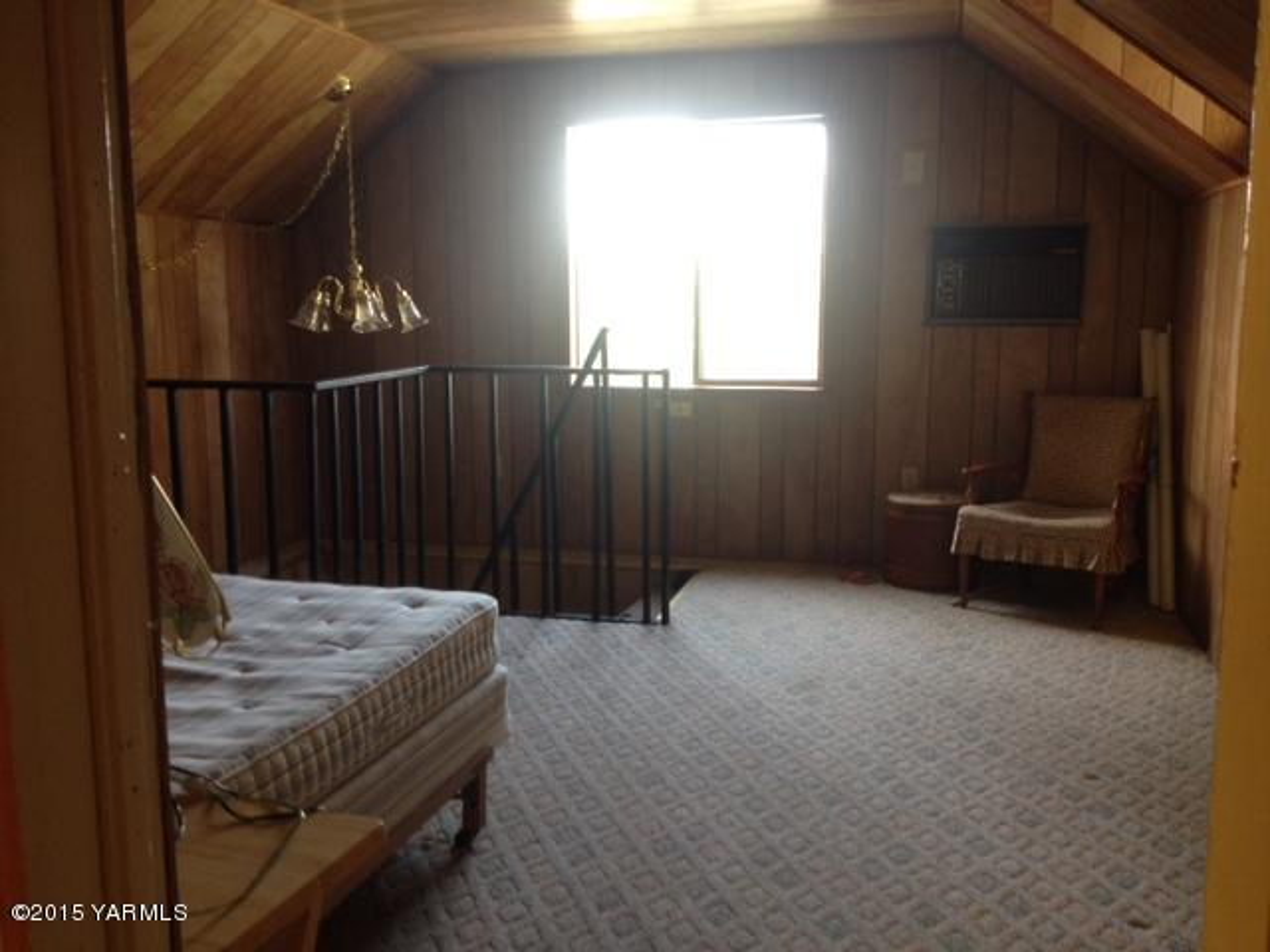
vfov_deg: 40.7
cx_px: 635
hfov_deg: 52.6
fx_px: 1284
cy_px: 476
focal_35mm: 35
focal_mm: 4.28
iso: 80
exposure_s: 1/20
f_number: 2.4
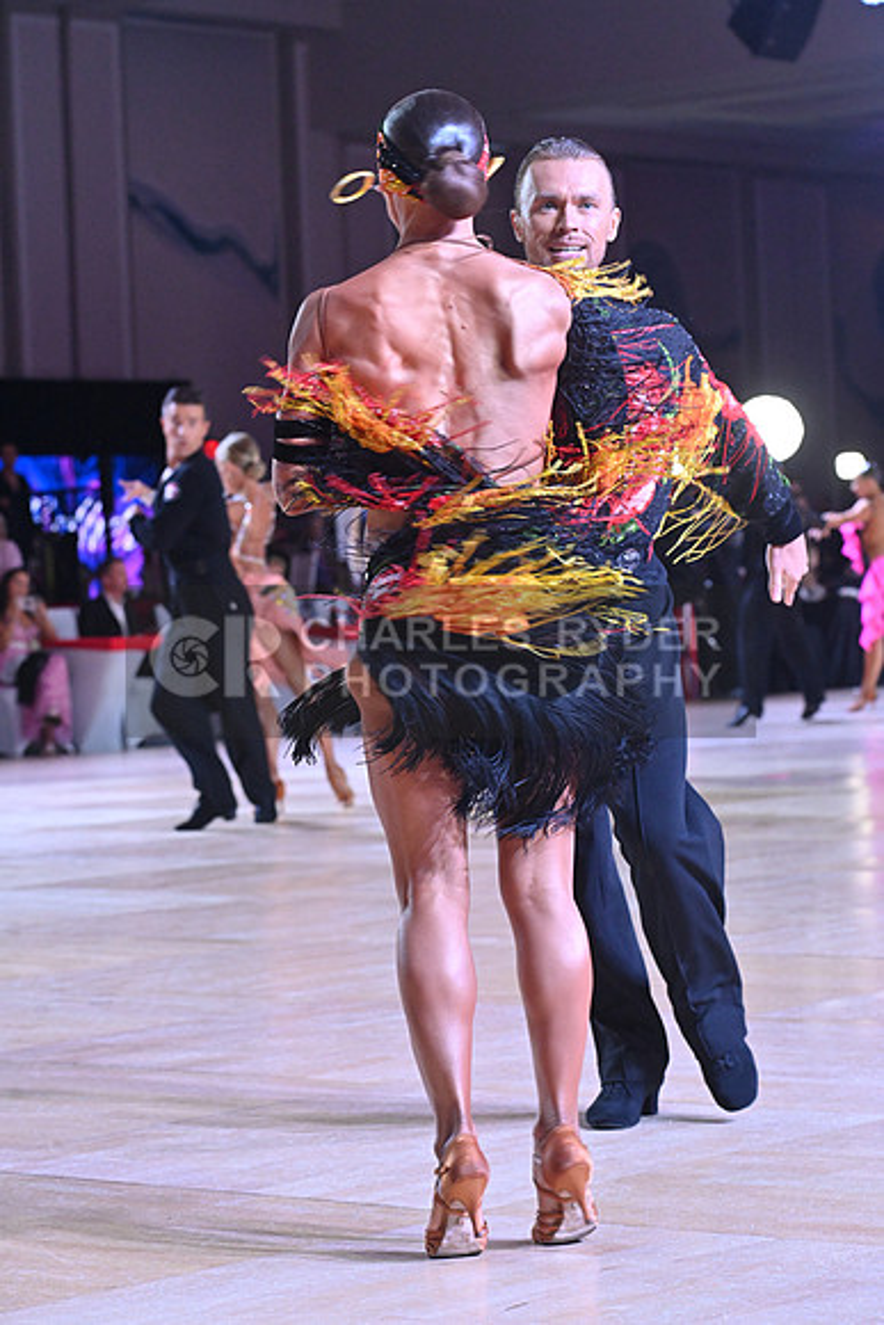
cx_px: 442
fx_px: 3865
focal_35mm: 105
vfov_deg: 19.5
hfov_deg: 13.0
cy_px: 662
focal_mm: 105
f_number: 6.3
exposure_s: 1/400
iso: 4000
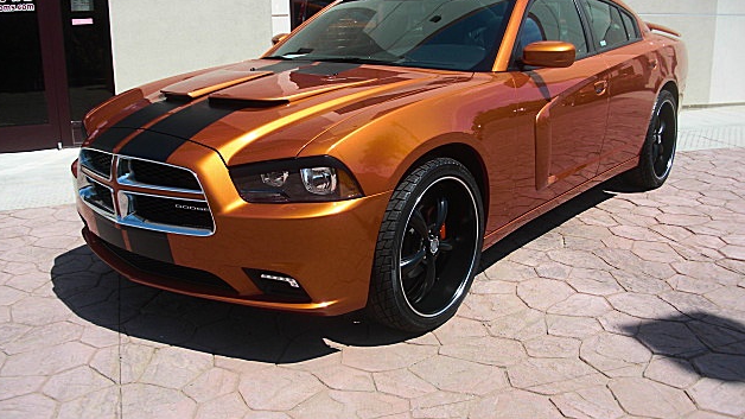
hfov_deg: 50.5
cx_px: 367
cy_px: 211
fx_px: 790
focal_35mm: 40
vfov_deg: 29.7
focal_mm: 6.3
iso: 50
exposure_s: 1/1000
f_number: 2.8
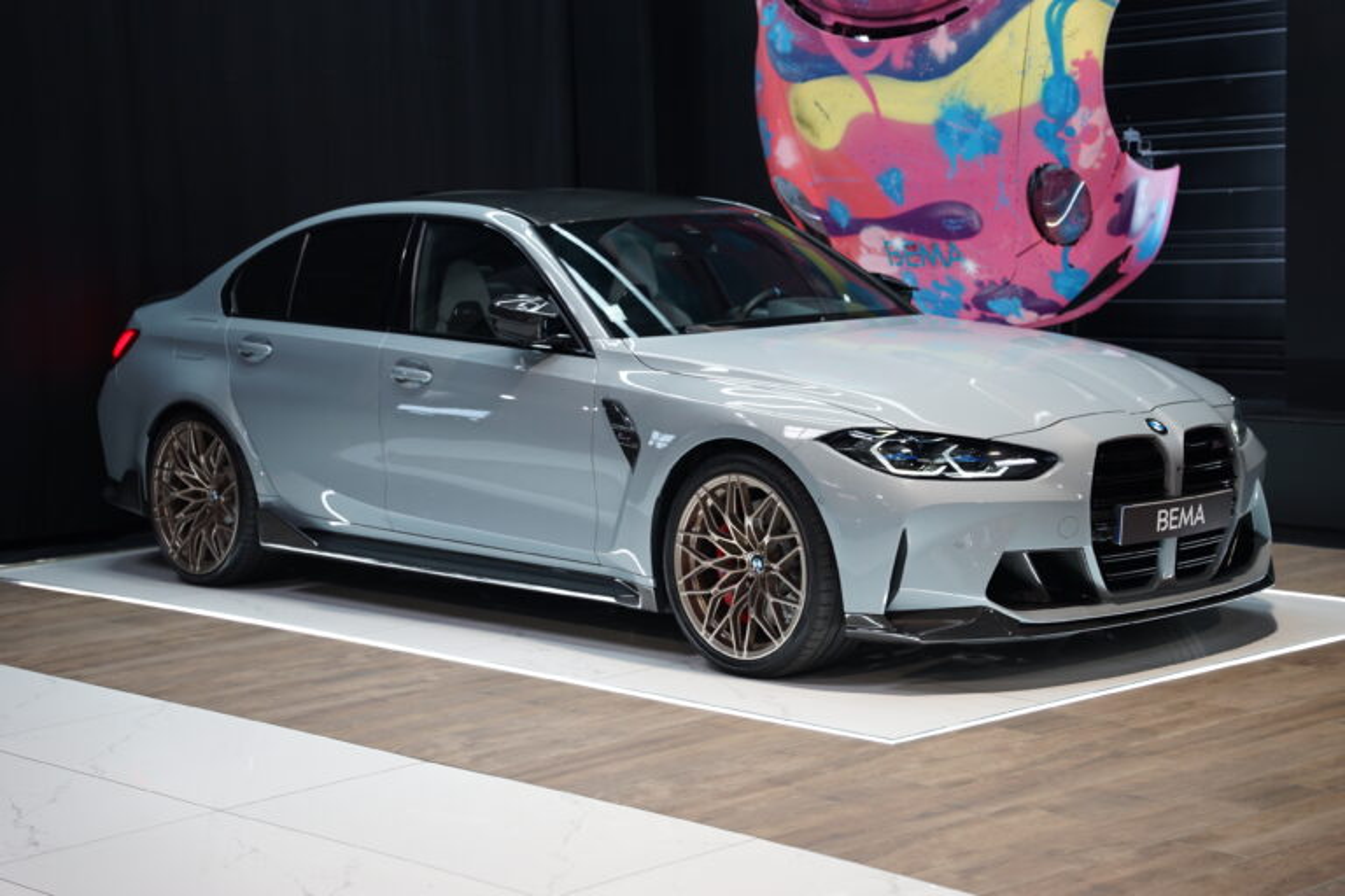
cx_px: 672
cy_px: 448
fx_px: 2481
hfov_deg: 30.3
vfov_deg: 20.5
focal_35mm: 66
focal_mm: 66.4
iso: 640
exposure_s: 1/80
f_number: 2.8
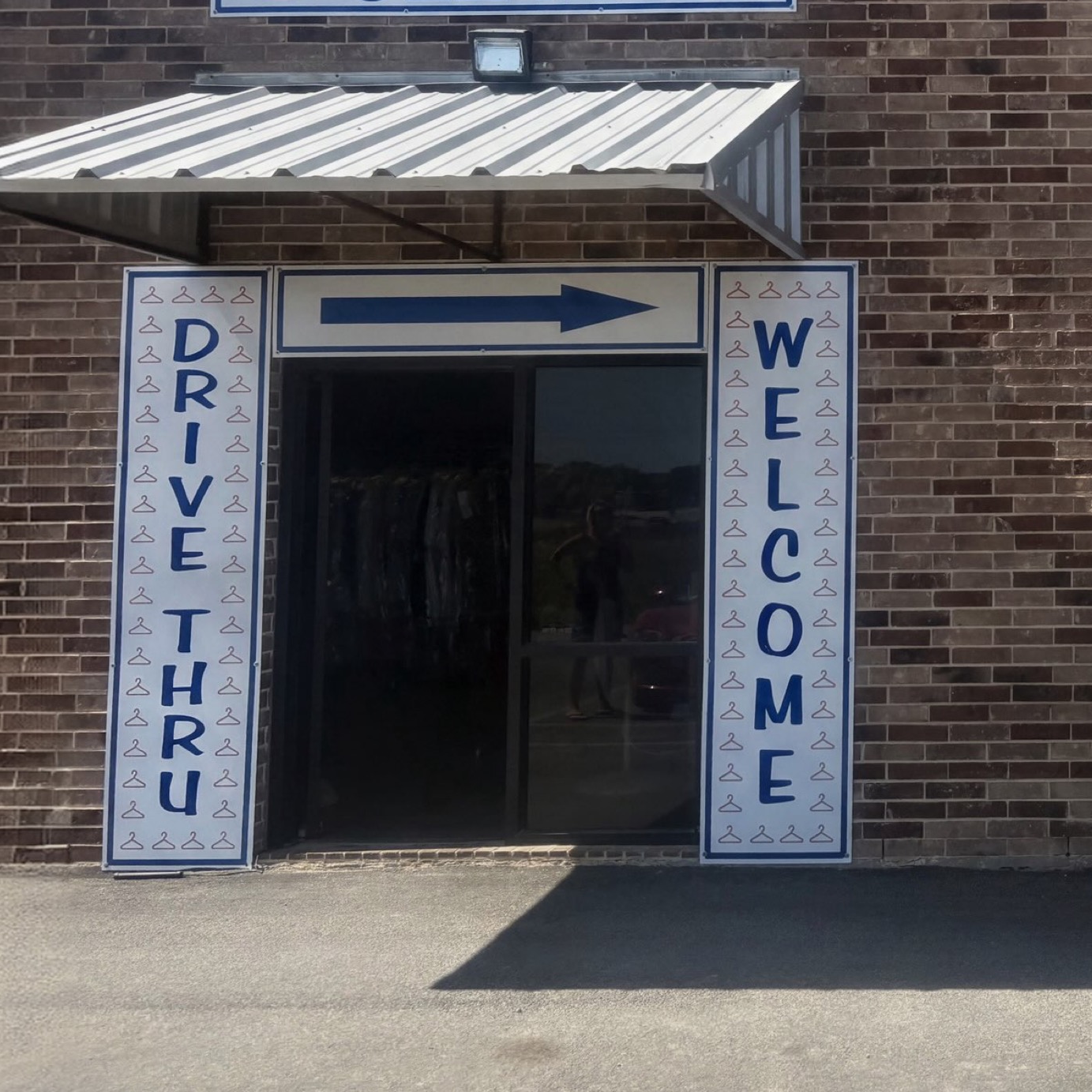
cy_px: 358
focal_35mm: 31
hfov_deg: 52.5
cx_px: 550
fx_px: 1106
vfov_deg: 51.5
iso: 50
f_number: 1.6
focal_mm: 5.96
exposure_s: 1/3125
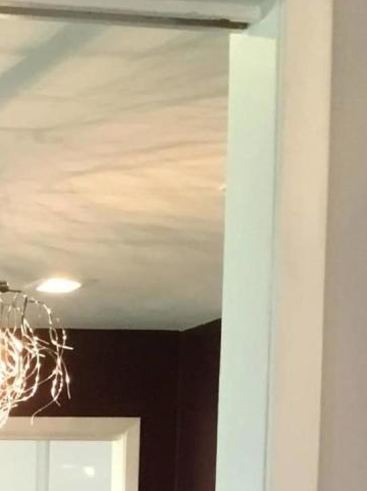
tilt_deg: -6.4
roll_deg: +1.5
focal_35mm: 129
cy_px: 830
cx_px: -264
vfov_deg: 13.9
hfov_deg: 10.8
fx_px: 1826
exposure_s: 1/30
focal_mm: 3.3
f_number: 2.4
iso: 100
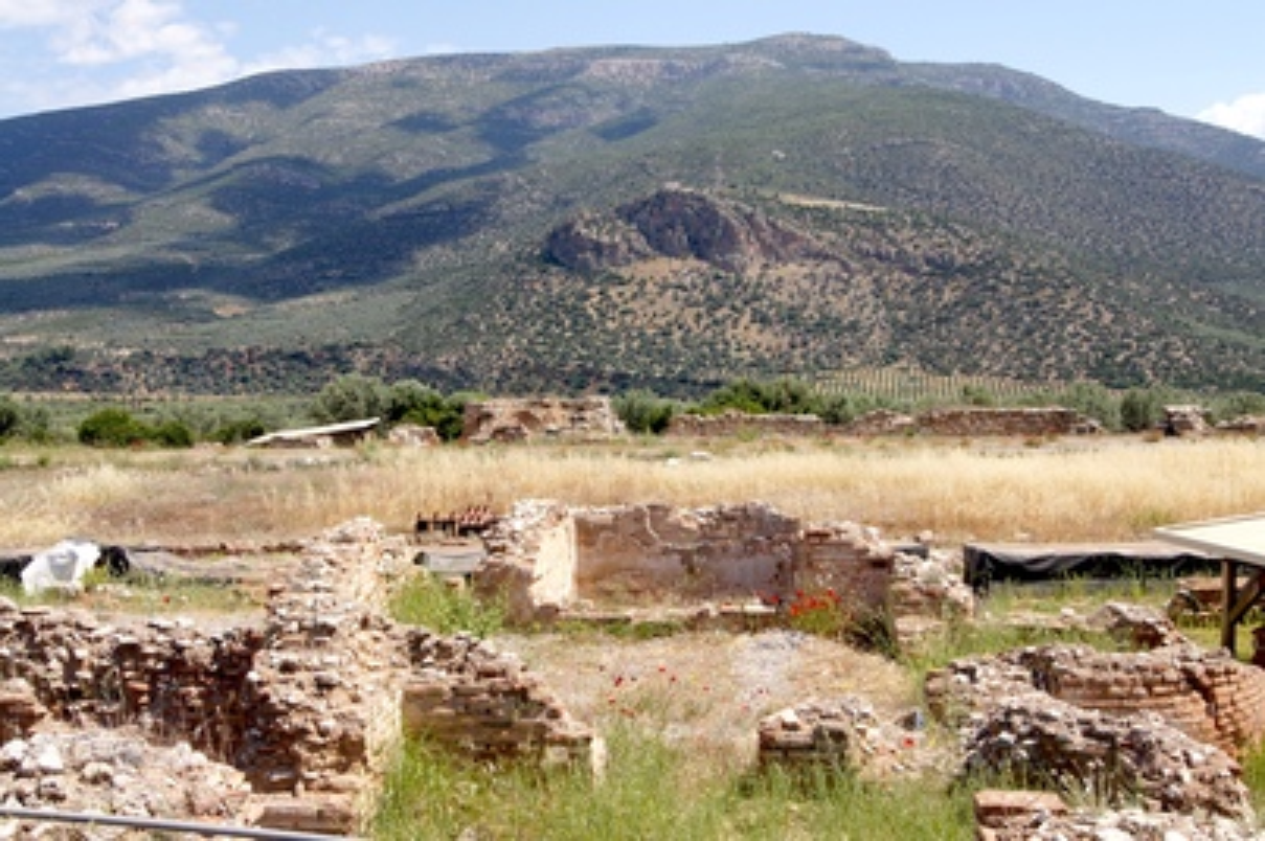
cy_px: 420
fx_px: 1369
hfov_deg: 49.6
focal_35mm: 39
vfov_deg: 34.2
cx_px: 632
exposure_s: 1/250
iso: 200
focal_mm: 26
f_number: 11
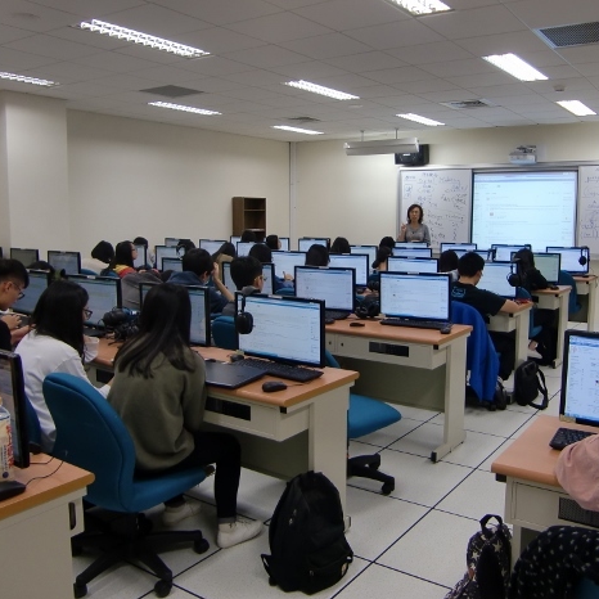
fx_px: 666
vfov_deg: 48.5
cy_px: 298
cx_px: 323
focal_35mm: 34
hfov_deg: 48.4
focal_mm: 4.9
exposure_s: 1/60
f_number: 2.6
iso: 100
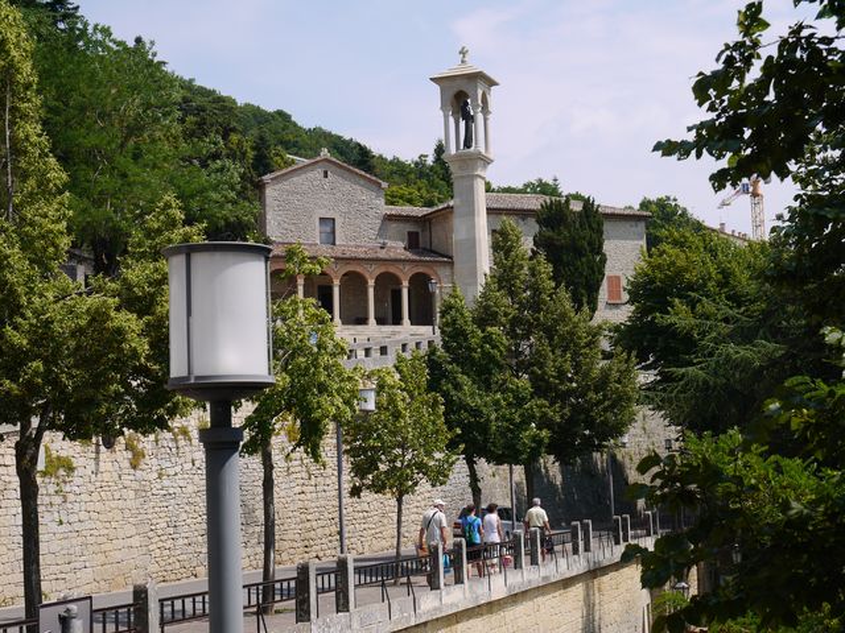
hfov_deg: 32.2
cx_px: 422
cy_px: 316
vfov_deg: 24.4
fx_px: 1465
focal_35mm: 60
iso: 160
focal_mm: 30
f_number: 10
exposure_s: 1/320
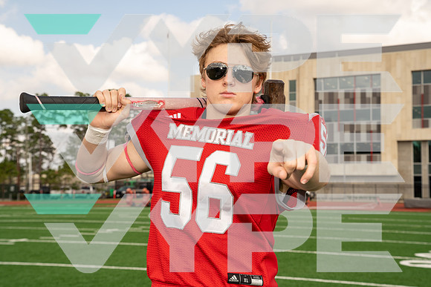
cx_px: 216
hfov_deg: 33.4
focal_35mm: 60
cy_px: 144
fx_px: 718
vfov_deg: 22.6
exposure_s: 1/250
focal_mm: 60
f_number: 8
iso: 200
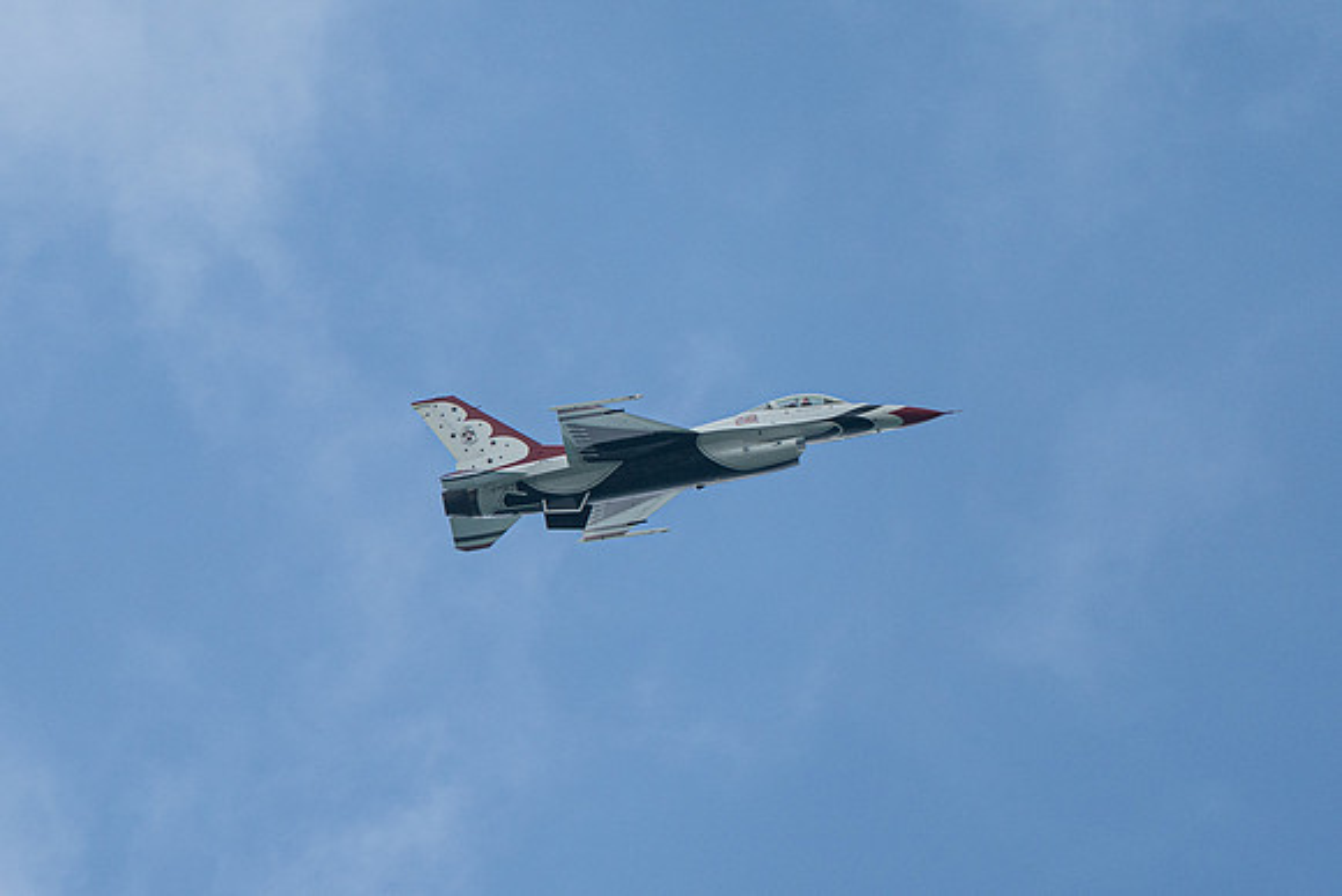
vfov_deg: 2.0
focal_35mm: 682
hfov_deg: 3.0
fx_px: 25414
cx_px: 267
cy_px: 496
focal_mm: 400
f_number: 9
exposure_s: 1/1250
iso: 640
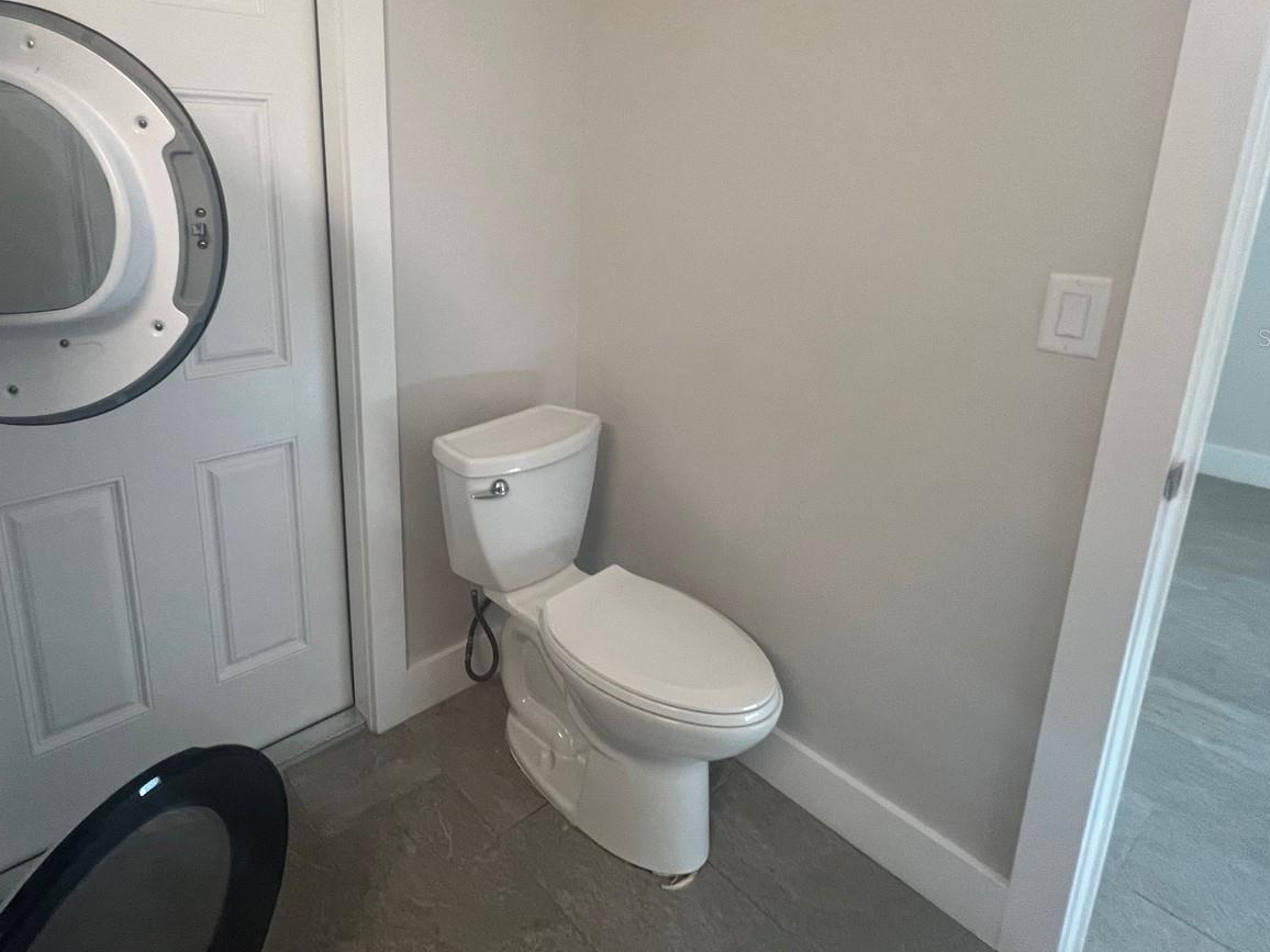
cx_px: 483
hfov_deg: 86.2
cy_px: 337
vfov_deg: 70.0
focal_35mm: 18
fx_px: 660
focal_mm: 1.57
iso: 200
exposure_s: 1/120
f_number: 1.8
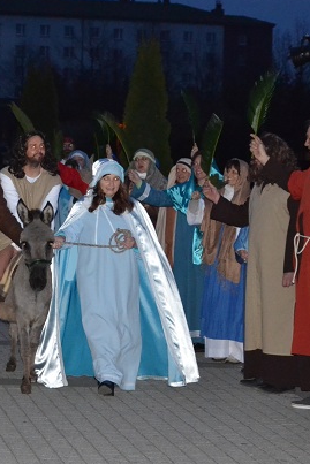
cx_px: 97
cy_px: 244
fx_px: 1613
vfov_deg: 16.4
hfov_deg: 11.0
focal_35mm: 125
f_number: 4.8
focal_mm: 42
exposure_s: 1/60
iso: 3200
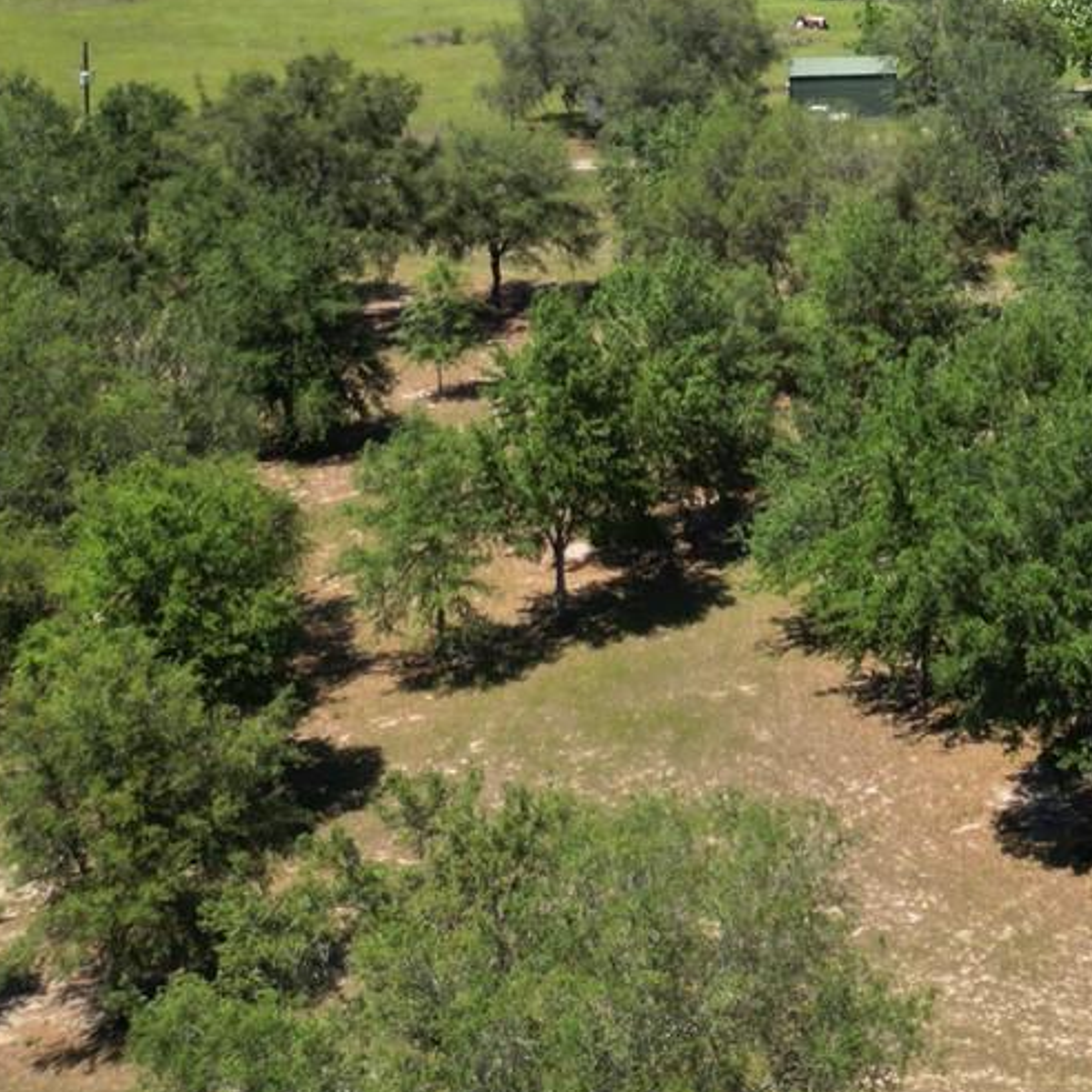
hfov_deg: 22.5
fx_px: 2463
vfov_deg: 23.3
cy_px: -135
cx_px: 1394
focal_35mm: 69
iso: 100
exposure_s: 1/2500
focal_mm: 6.72
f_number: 1.7
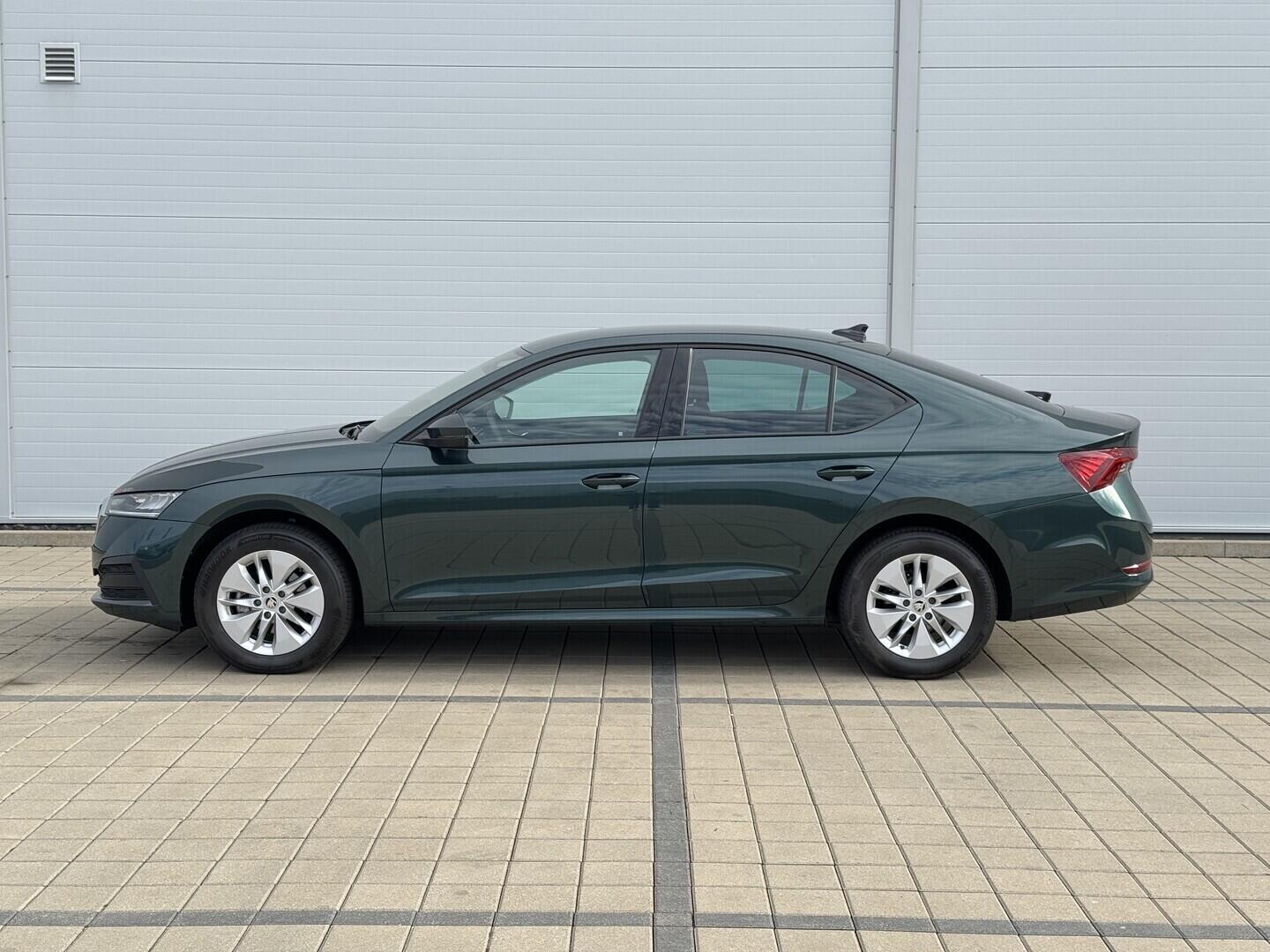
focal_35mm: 48
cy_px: 476
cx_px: 635
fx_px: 1761
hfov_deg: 39.7
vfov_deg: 30.3
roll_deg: +0.0
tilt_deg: -4.0
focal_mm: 6.76
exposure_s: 1/1133
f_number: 1.78
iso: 64
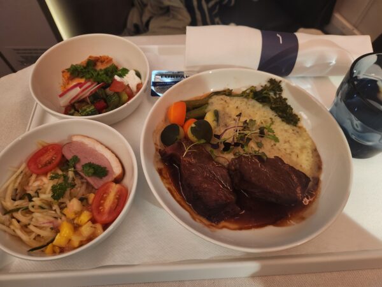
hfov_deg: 73.9
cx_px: 191
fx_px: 254
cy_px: 144
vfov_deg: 58.9
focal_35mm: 23
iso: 640
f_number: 1.8
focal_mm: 5.4
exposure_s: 1/25.4
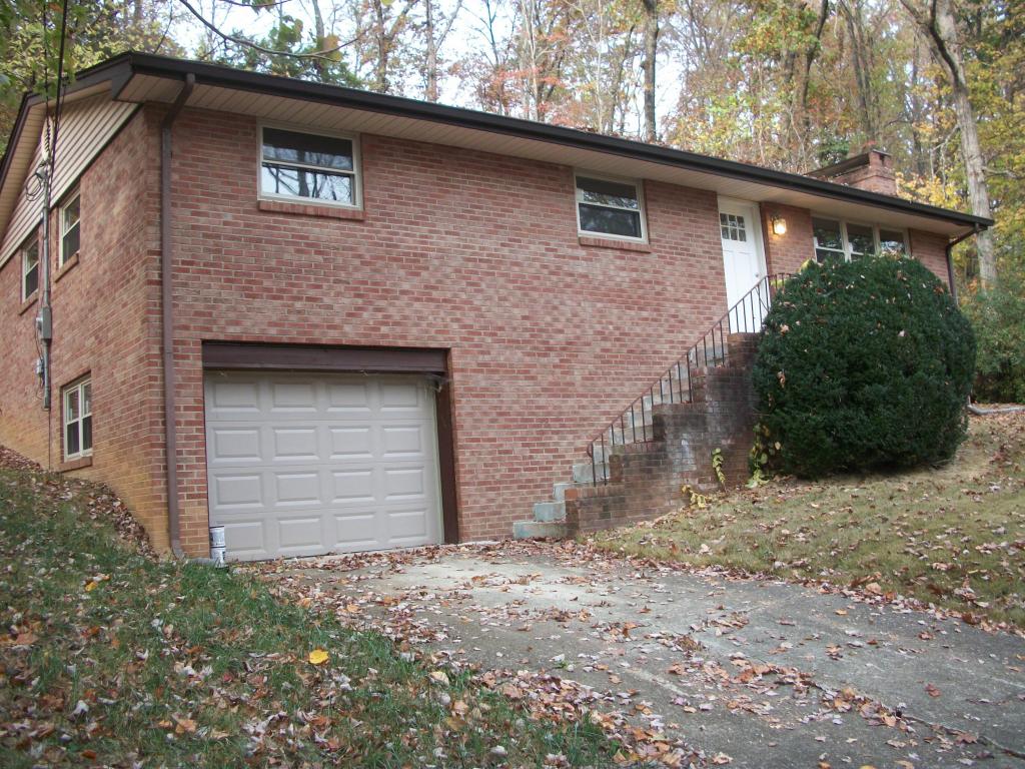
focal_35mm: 35
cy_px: 384
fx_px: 1036
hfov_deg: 52.6
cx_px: 512
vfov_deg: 40.7
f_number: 3.1
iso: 80
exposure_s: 1/80
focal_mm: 6.3
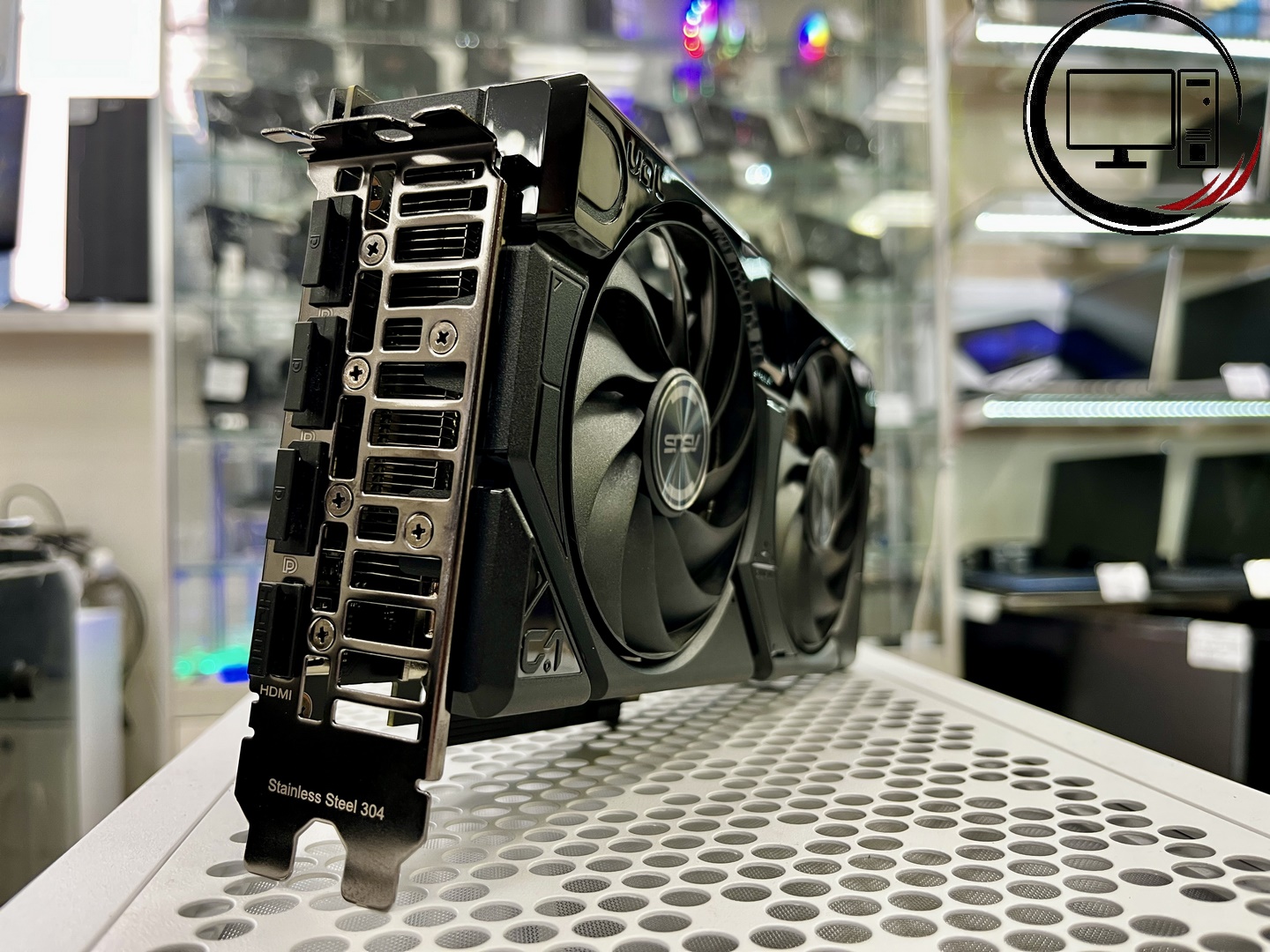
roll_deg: +0.5
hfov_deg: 67.3
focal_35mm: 26
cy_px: 476
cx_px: 635
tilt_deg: +0.5
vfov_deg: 53.1
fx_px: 954
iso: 100
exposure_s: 1/50
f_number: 1.6
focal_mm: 5.1
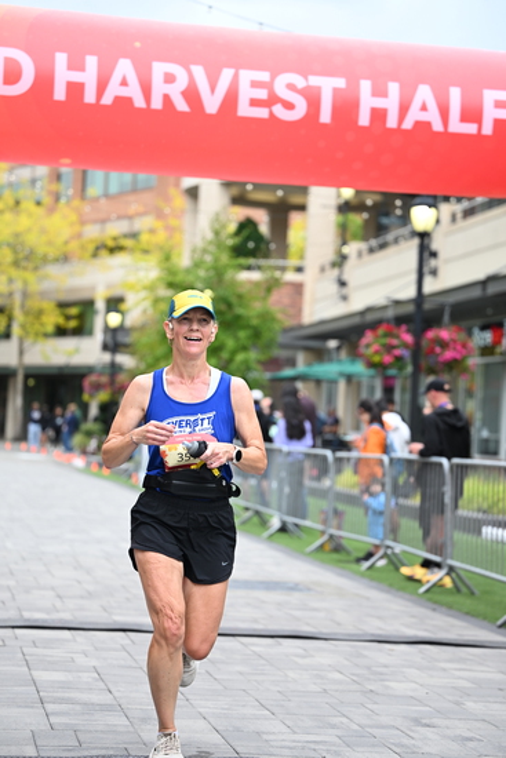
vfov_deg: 24.8
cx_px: 253
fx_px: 1728
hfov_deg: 16.7
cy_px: 379
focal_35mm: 82
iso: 640
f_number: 2.8
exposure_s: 1/1600
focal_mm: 82
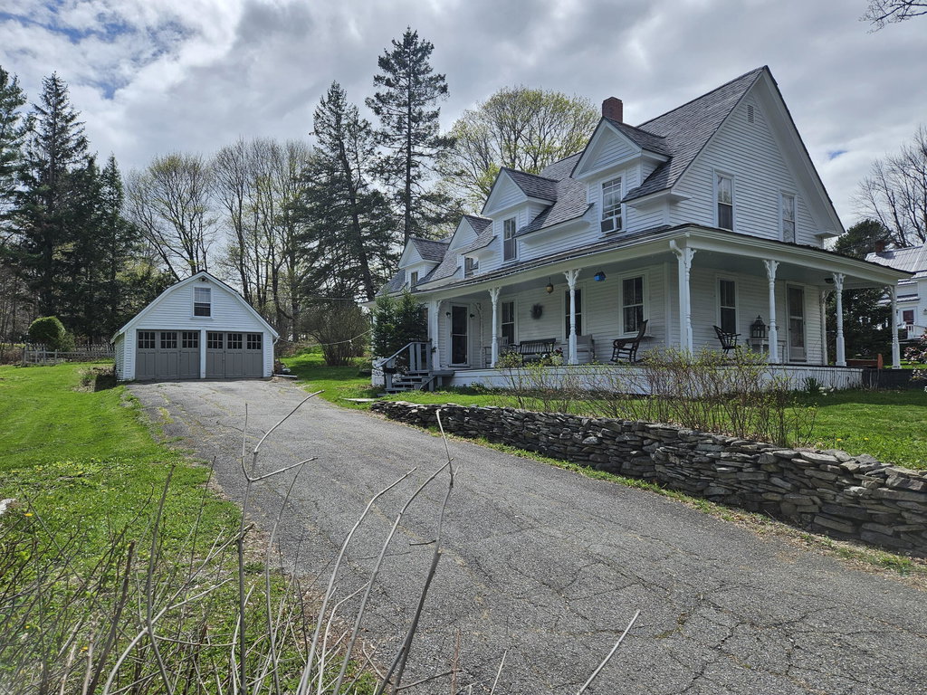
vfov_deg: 58.9
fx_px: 616
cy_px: 348
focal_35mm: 23
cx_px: 464
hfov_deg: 73.9
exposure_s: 1/2790
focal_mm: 5.4
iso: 25
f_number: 1.8
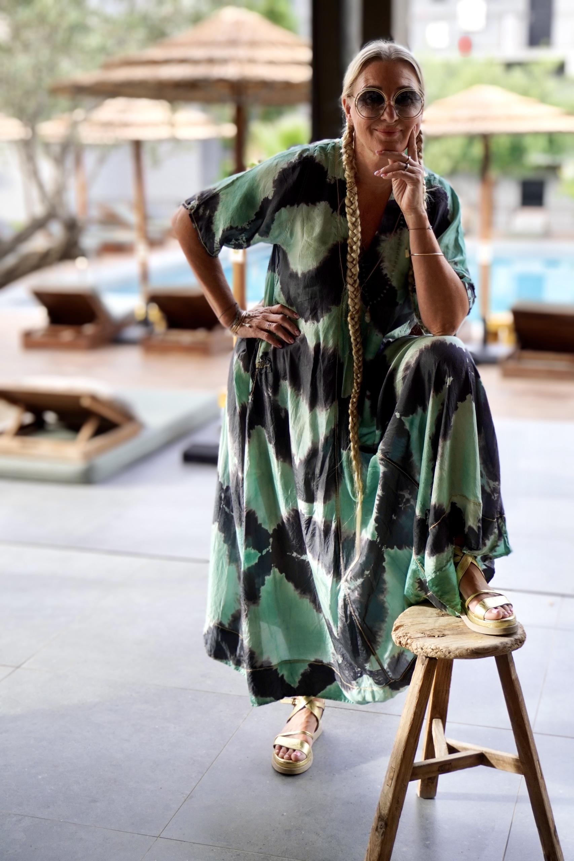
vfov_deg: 40.0
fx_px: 1184
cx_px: 287
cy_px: 430
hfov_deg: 27.2
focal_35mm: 50
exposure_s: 1/160
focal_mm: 33
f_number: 5
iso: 400
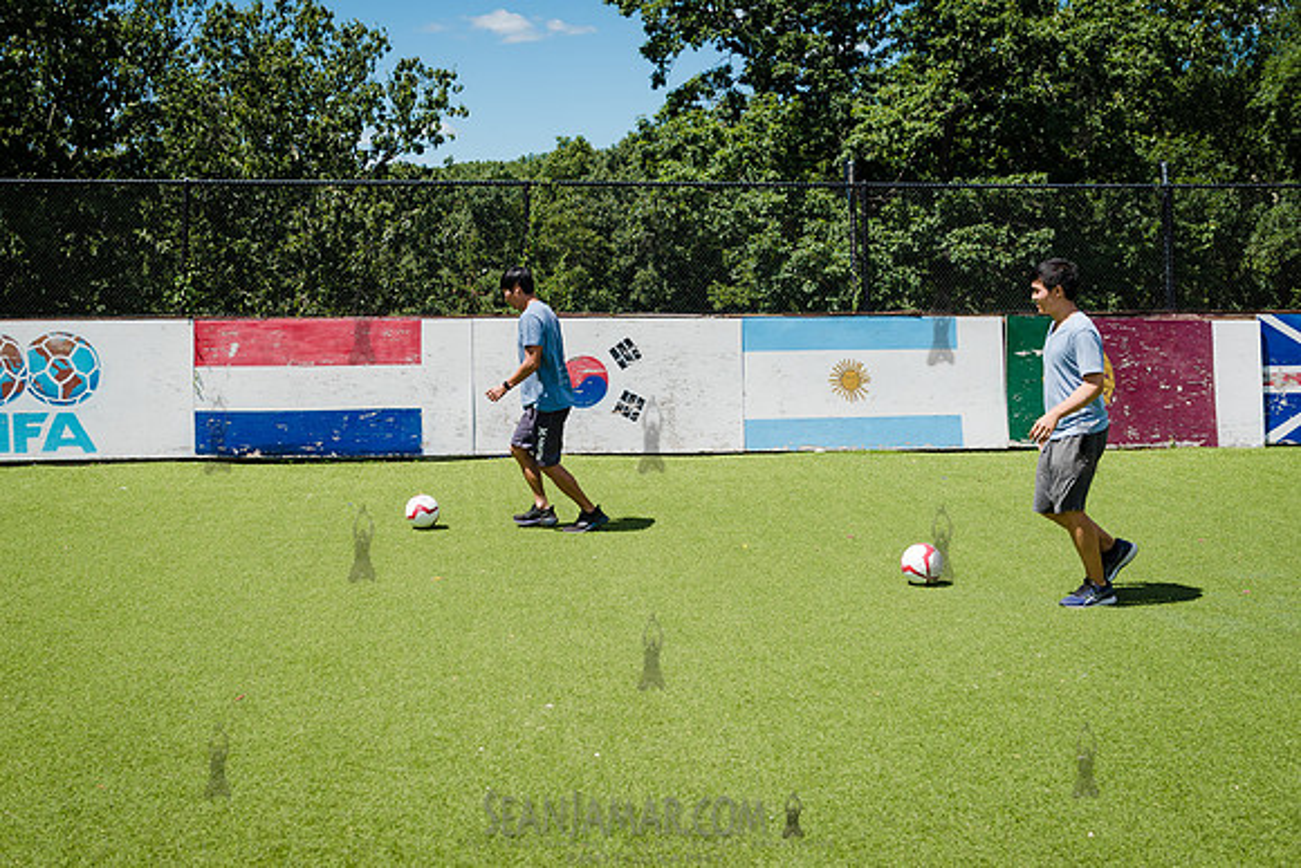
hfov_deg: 44.1
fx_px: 1603
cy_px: 416
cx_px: 575
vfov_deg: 30.3
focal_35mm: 44
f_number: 5
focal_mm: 36
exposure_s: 1/1250
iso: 200
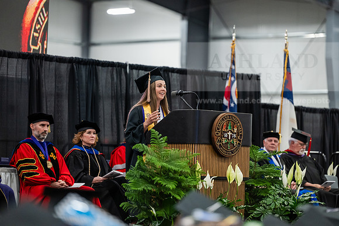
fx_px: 1413
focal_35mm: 150
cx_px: 170
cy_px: 113
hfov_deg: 13.7
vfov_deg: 9.2
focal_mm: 150
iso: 2500
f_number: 3.2
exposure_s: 1/200
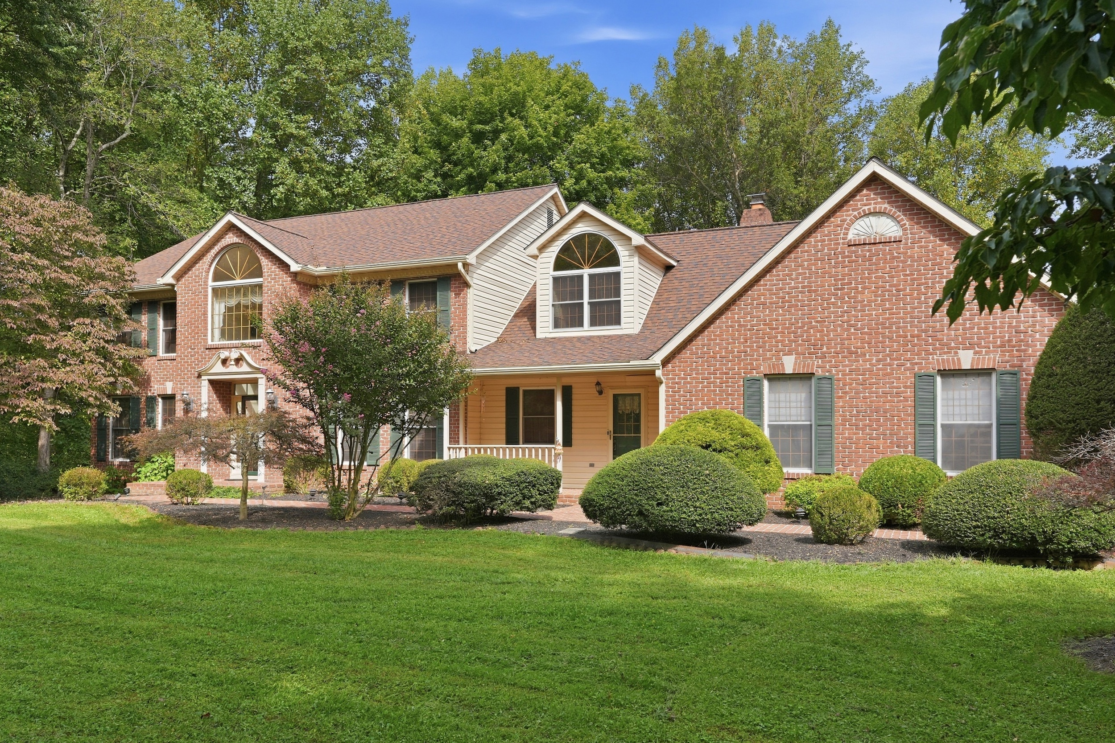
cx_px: 558
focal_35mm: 27
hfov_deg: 67.4
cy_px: 372
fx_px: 836
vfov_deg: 47.9
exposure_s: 1/200
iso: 100
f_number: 8
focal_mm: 27
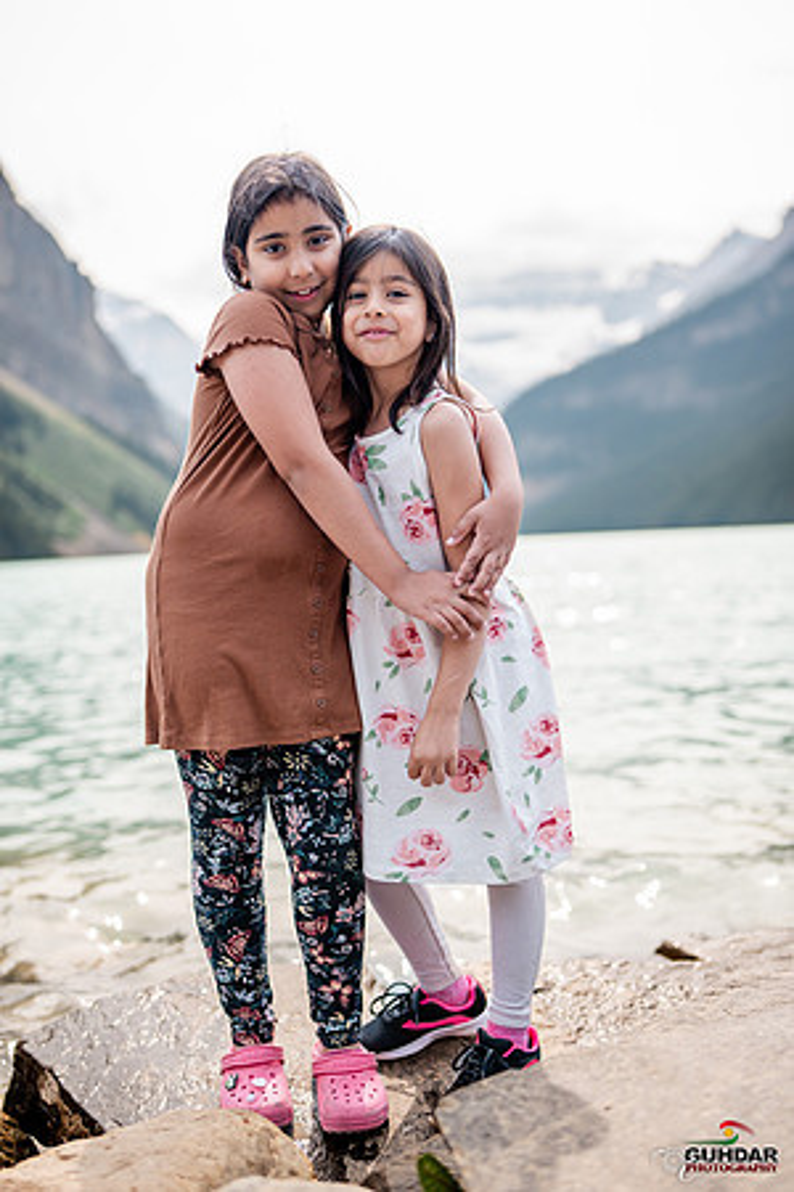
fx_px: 1158
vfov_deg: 54.4
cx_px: 397
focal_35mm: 35
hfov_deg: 37.9
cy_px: 596
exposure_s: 1/3200
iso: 200
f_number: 1.8
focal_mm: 35
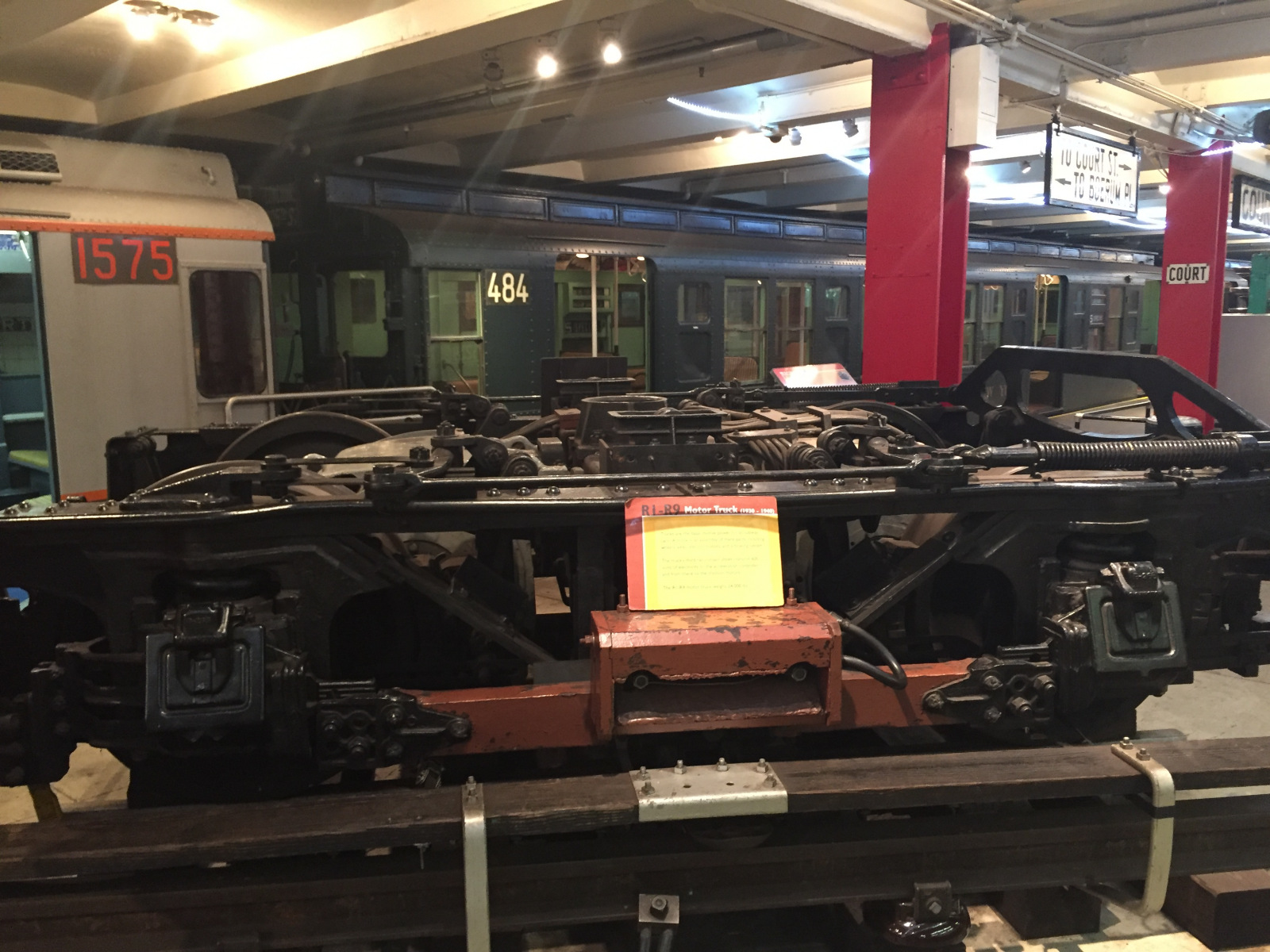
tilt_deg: -8.6
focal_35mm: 29
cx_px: 635
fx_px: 1064
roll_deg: -0.5
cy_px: 476
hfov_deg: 61.7
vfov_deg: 48.2
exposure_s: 1/17
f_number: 2.2
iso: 250
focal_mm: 4.15
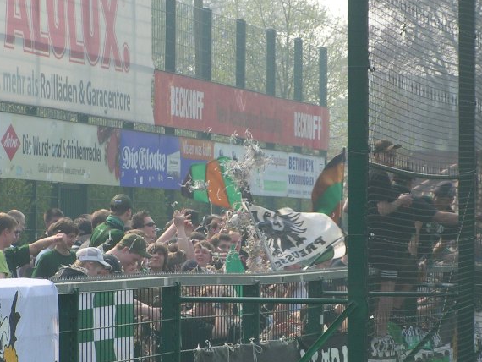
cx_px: 219
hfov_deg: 8.6
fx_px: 3204
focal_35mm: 230
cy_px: 143
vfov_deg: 6.5
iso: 50
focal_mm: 25.1
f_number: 5.6
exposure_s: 1/320
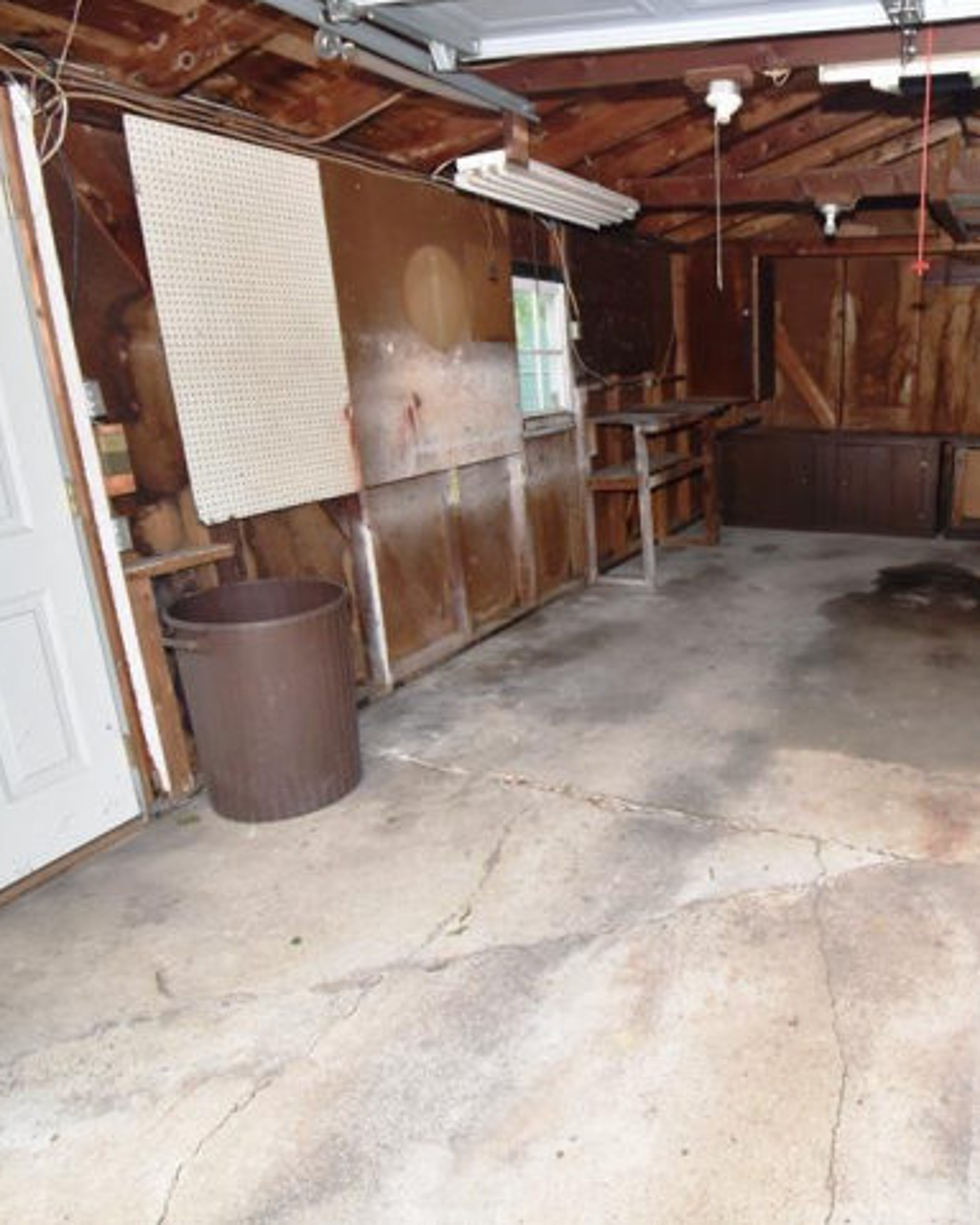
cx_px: 766
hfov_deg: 58.9
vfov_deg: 75.0
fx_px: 798
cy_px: 592
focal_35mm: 22
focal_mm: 10
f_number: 5.6
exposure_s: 1/125
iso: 640
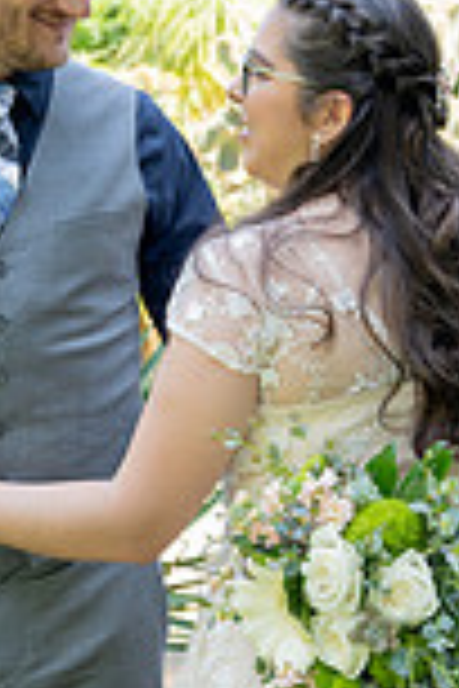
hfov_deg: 15.0
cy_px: 279
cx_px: 238
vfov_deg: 22.3
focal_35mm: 91
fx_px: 1740
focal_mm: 31
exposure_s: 1/250
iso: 250
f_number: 3.5
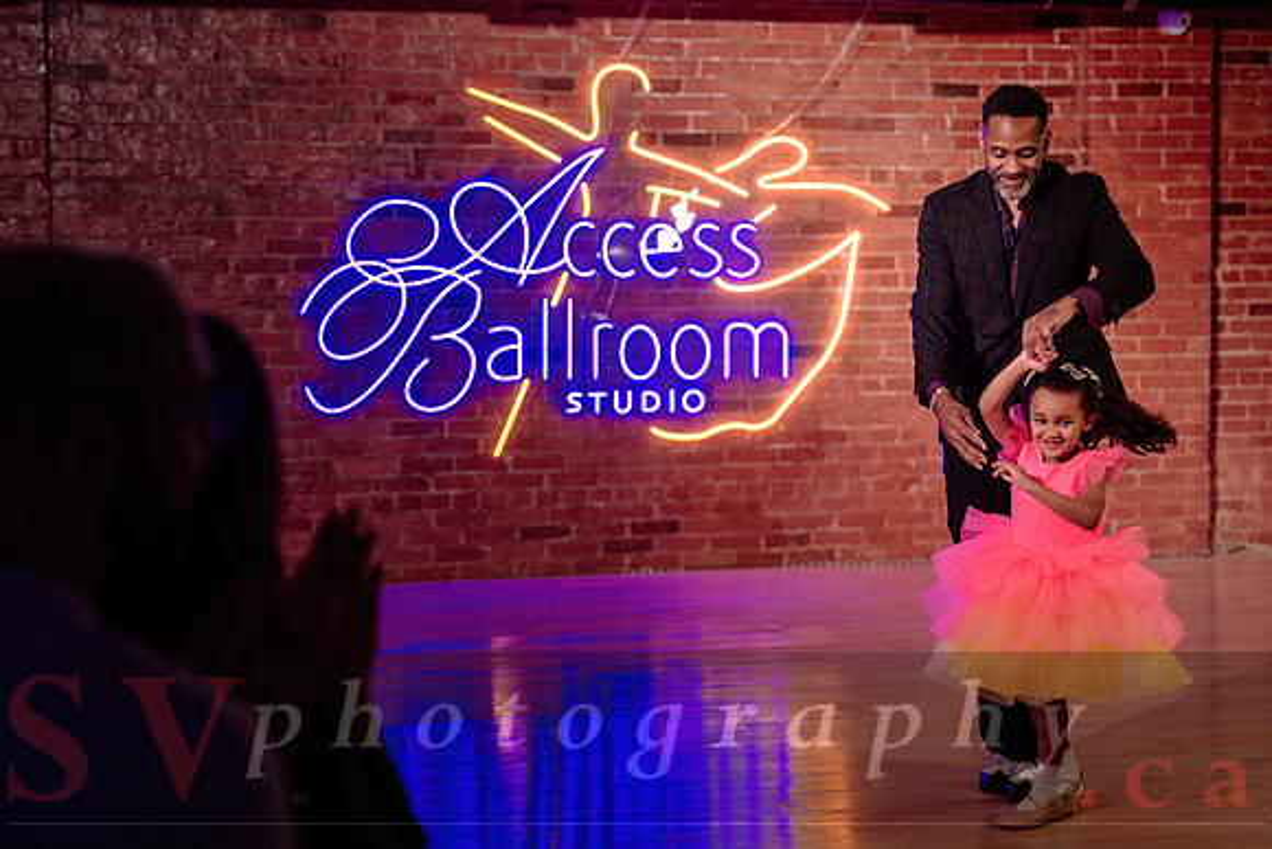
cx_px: 840
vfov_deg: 18.9
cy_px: 329
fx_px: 2550
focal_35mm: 72
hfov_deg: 27.8
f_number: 2
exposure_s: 1/250
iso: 500
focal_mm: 51
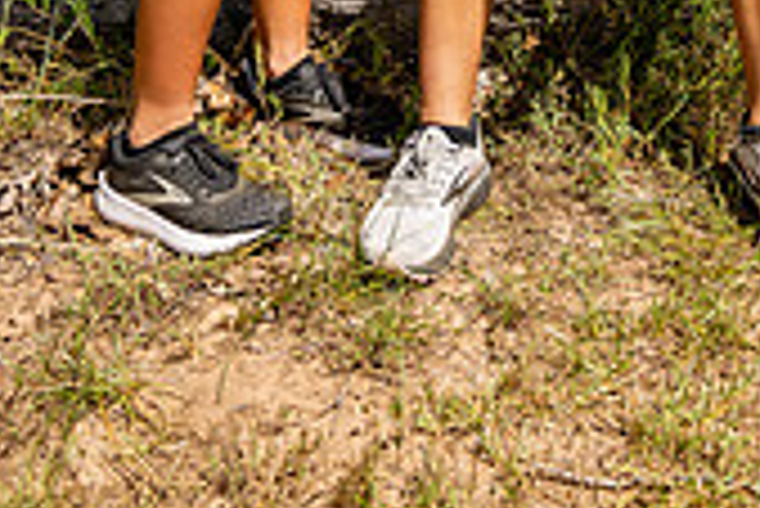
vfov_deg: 14.8
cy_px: -490
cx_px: 634
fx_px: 1627
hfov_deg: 25.7
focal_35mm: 77
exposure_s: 1/500
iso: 100
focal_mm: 29
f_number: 4.5
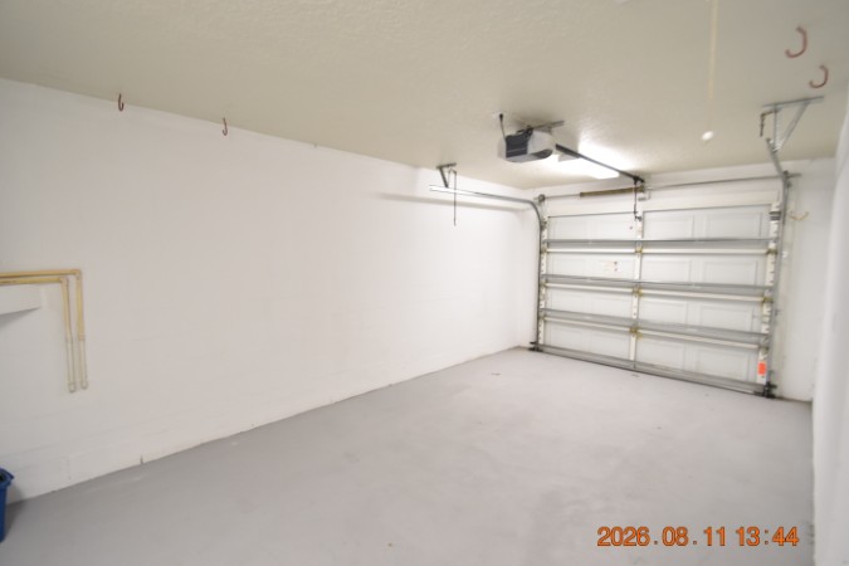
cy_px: 280
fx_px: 377
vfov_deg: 73.7
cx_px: 431
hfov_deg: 96.7
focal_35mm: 16
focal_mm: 10
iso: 800
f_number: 3.5
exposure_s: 1/20
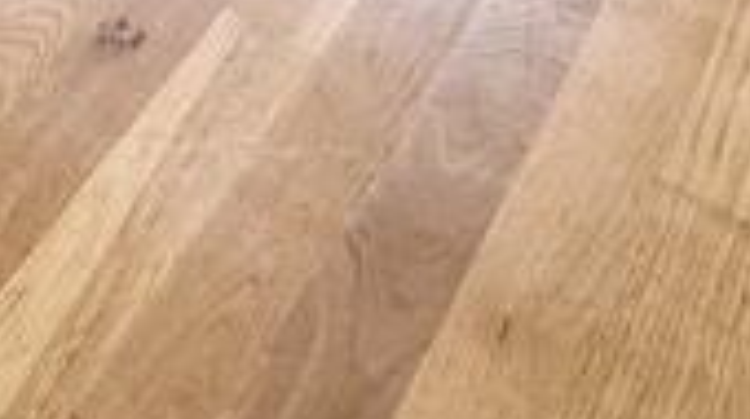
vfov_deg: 8.3
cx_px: -432
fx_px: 1827
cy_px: -1178
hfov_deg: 19.6
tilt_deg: -4.1
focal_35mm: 92
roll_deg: -0.7
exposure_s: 1/99
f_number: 2.2
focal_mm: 2.22
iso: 100
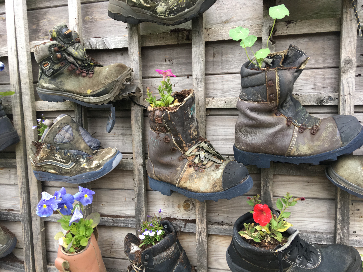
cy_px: 136
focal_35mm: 29
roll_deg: +1.3
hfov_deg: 61.7
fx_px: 304
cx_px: 182
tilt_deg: -4.8
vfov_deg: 48.2
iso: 40
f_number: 2.2
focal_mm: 4.15
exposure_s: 1/100
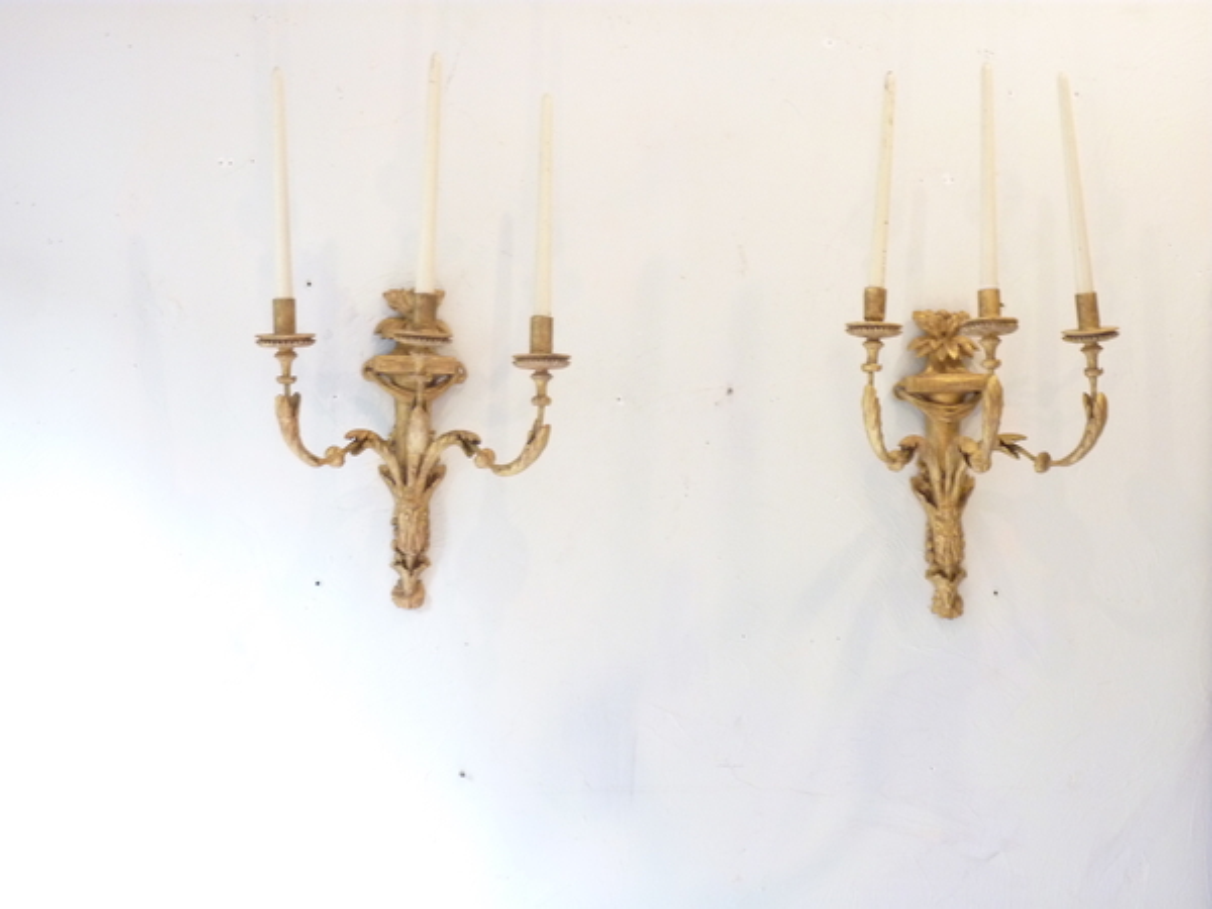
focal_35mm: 72
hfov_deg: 27.0
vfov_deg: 20.4
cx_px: 606
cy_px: 454
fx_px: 2521
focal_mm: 11.9
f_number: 4.1
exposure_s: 1/20
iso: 400
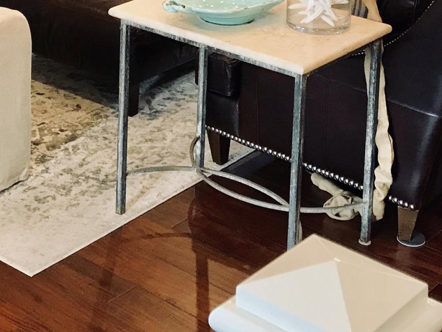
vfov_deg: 16.8
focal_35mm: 83
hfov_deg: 23.3
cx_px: 116
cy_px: -97
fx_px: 1060
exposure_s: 1/30
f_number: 1.8
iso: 25
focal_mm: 3.99
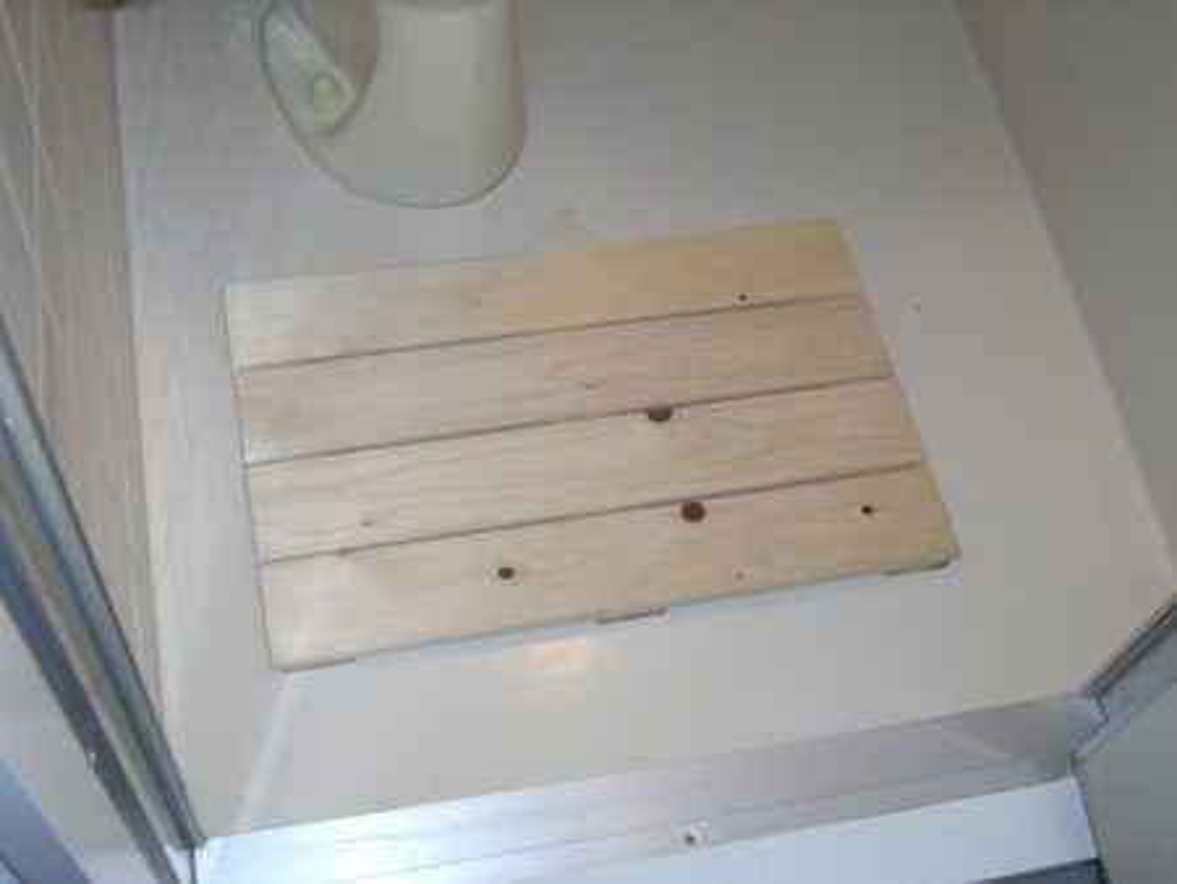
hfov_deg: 40.4
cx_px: 588
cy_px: 442
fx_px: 1599
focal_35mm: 47
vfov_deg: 30.9
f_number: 3
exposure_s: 1/60
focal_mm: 7.6
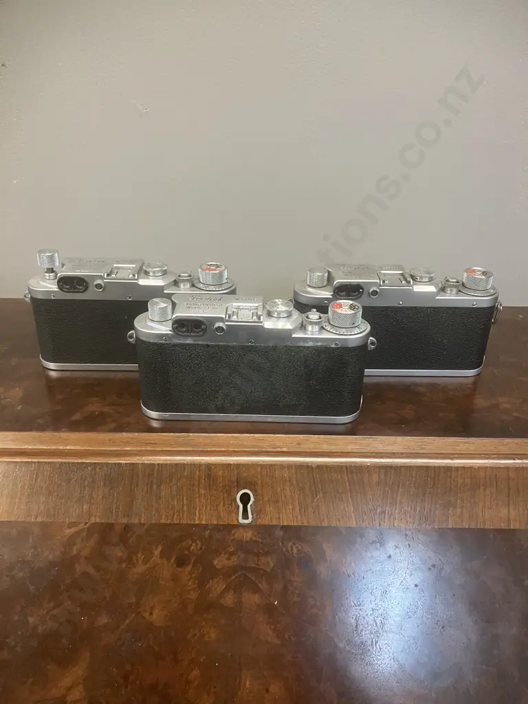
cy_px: 352
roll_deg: -1.3
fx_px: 569
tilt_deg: -27.2
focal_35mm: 28
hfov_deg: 49.7
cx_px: 264
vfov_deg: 63.4
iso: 320
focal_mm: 3.99
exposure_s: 1/50
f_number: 1.8
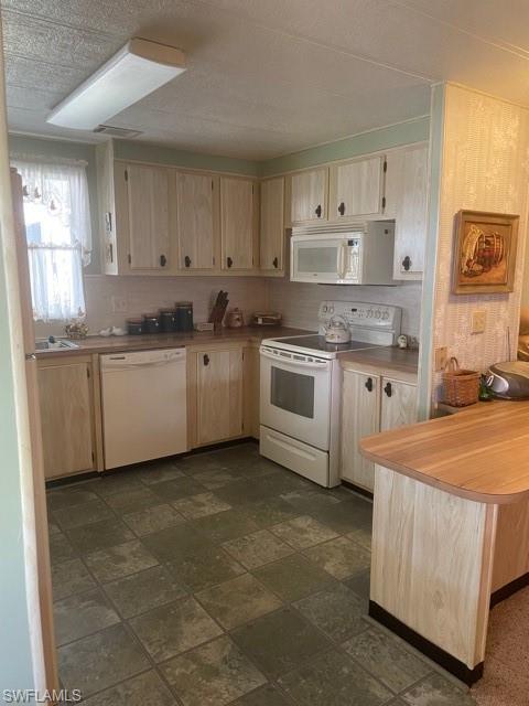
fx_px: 530
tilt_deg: -7.1
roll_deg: +0.8
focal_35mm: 26
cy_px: 353
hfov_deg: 53.1
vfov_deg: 67.3
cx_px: 264
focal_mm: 4.2
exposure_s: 1/60
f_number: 1.6
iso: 200
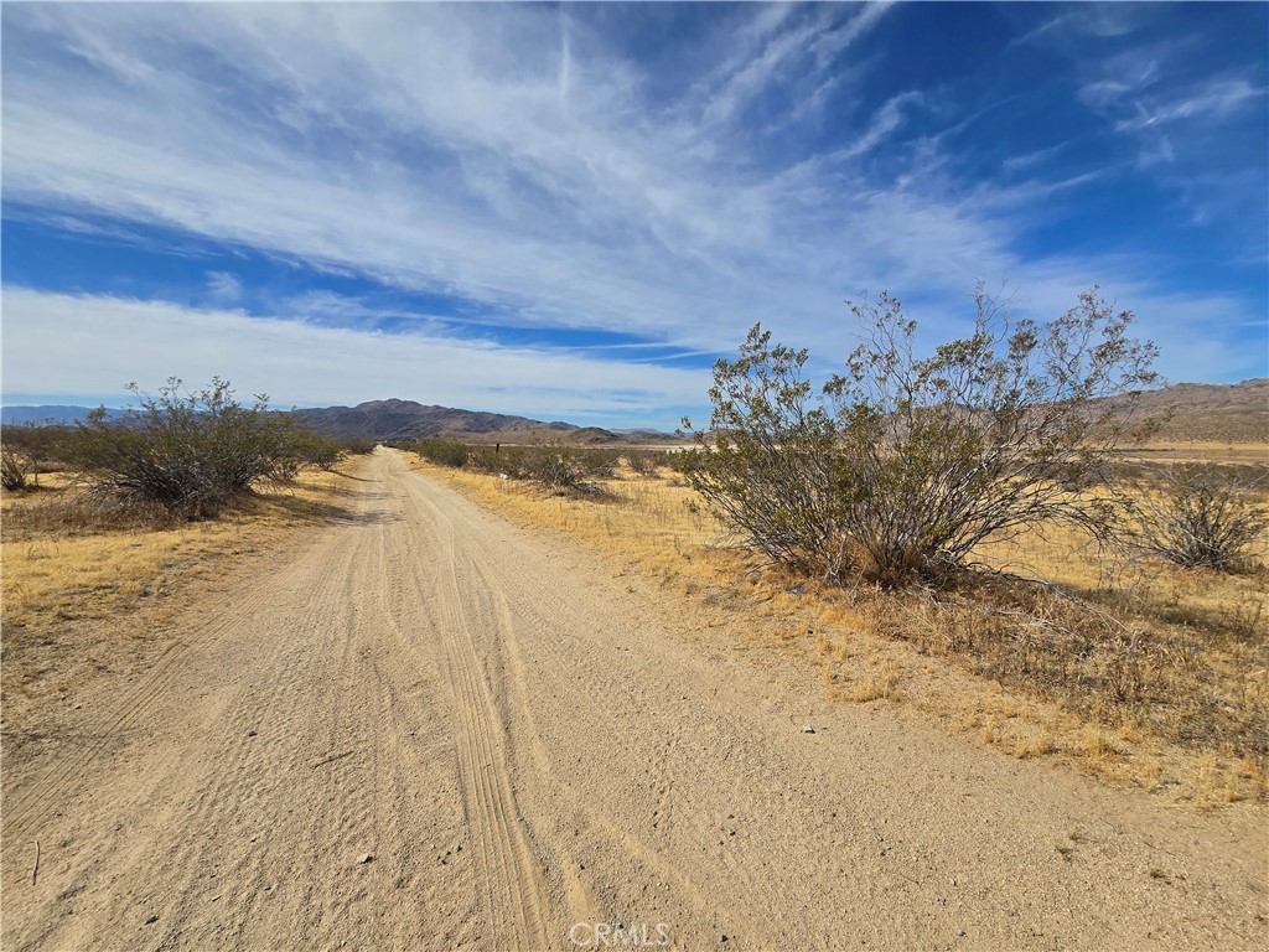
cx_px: 634
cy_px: 476
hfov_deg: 106.2
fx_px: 477
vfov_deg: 89.9
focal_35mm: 13
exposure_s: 1/3717
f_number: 2.2
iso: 50
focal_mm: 2.2
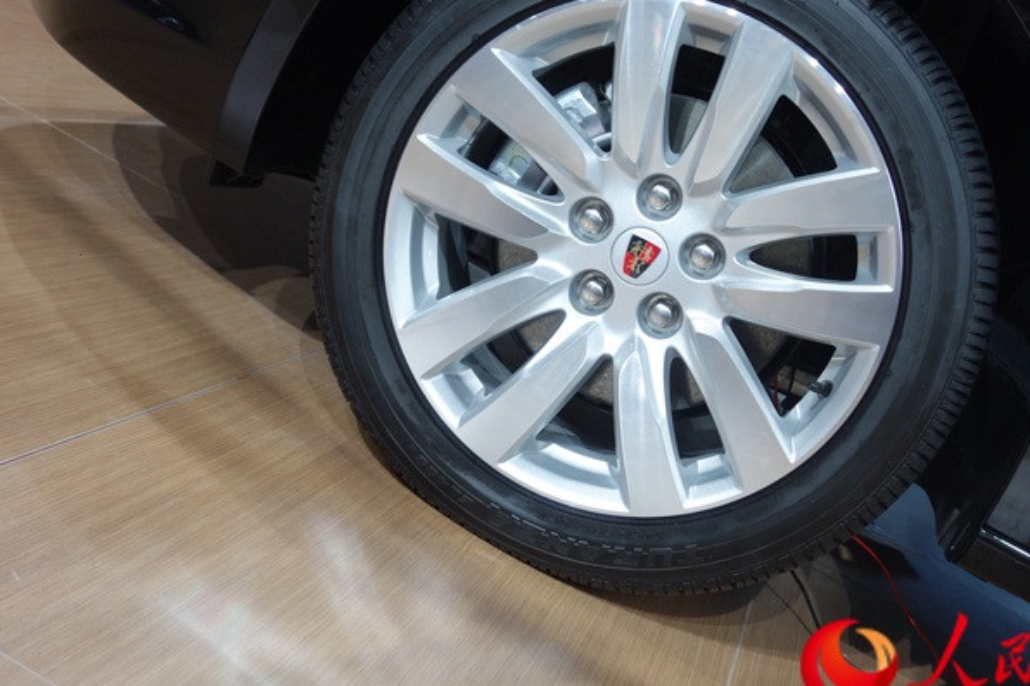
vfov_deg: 24.6
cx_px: 626
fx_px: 1573
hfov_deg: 36.1
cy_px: 279
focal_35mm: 55
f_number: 2.8
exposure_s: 1/100
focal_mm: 15.1
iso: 200
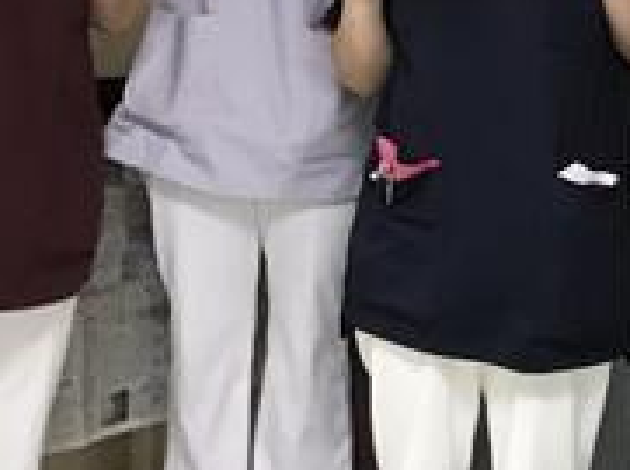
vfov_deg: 14.1
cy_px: 17
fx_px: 1871
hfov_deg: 18.9
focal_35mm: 103
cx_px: 540
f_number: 2.4
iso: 200
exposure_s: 1/25
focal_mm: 3.3
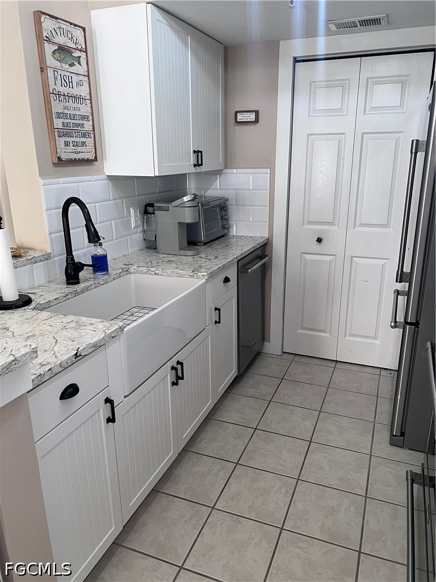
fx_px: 437
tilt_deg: -16.7
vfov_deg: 67.3
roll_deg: +0.5
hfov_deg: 53.1
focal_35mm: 26
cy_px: 291
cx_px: 218
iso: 80
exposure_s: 1/60
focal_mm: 5.7
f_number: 1.5
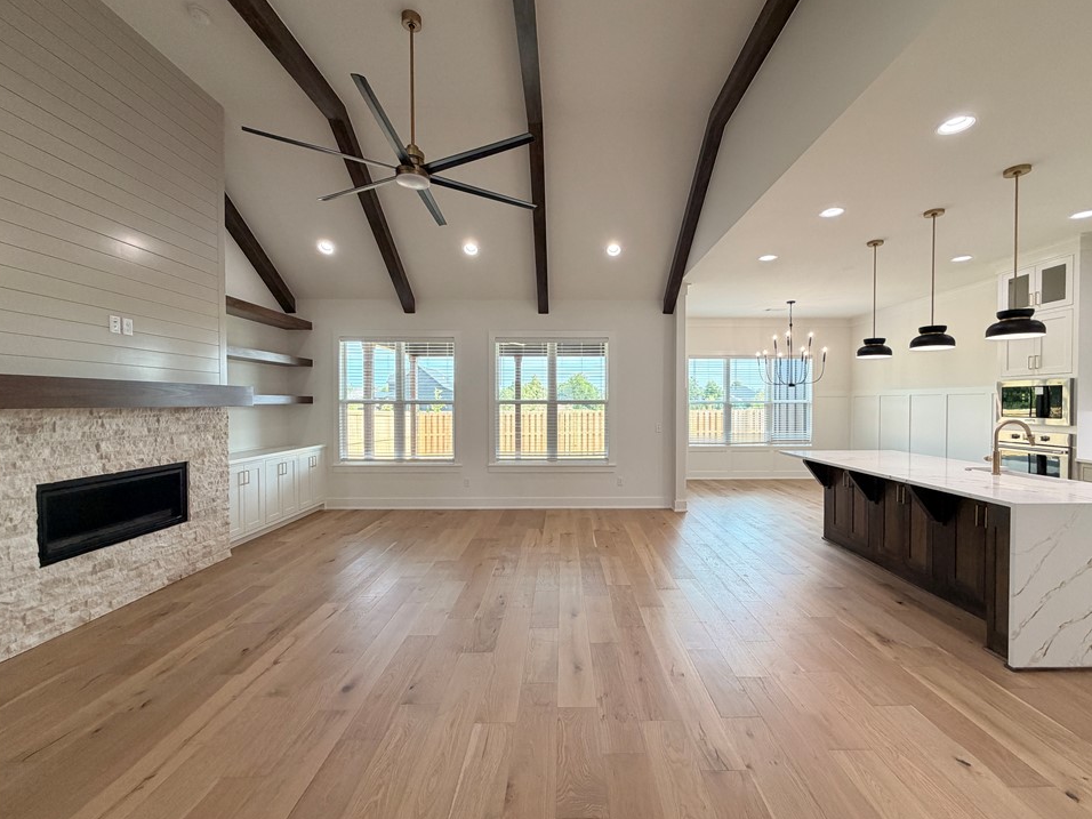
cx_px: 572
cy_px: 410
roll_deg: +0.2
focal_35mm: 15
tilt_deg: -0.5
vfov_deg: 81.7
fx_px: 473
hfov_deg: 98.1
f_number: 2.2
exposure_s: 1/120
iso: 200
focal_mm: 2.22
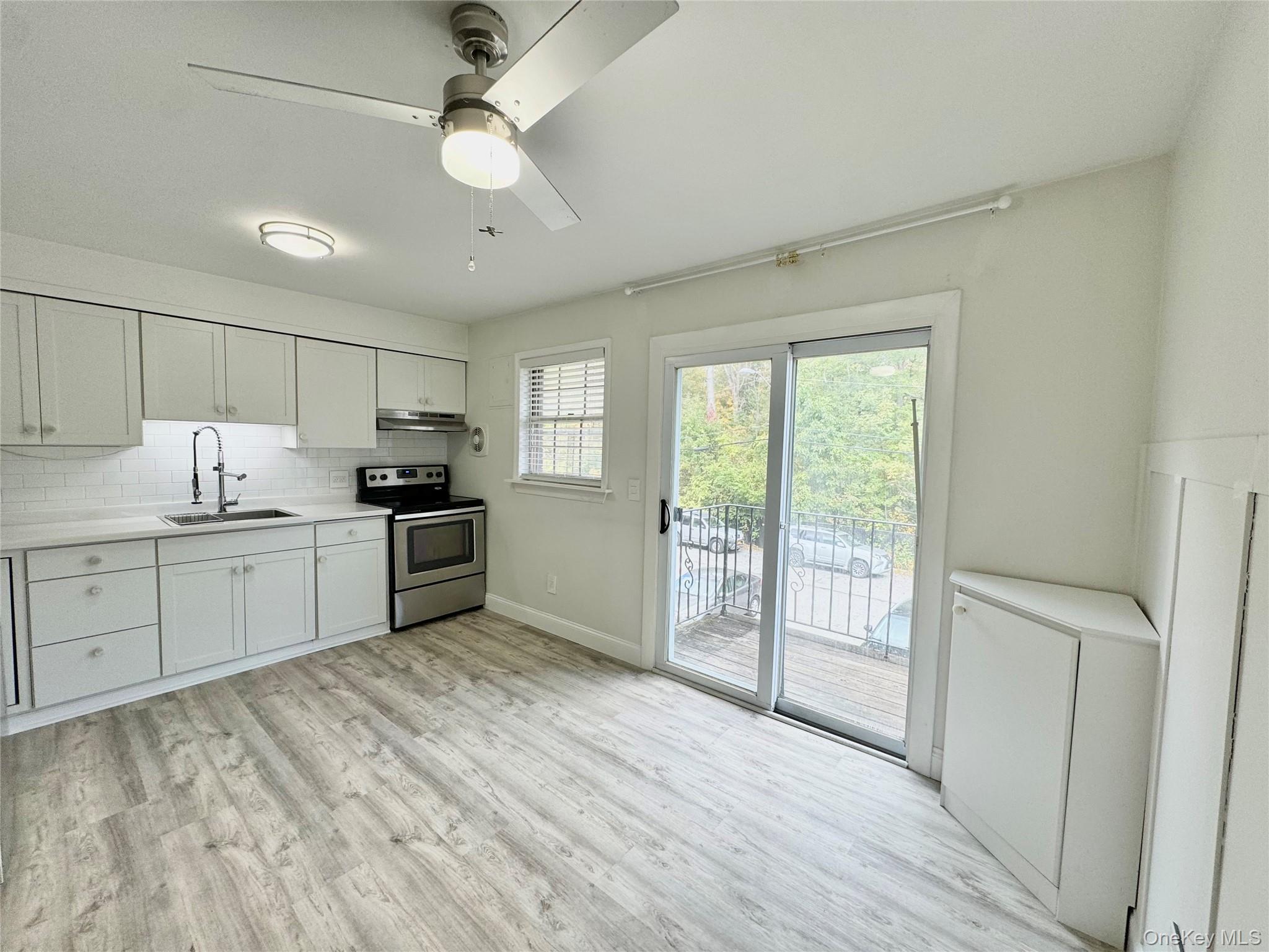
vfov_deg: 85.7
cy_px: 476
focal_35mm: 14
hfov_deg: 102.1
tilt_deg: -3.7
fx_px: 513
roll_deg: -1.0
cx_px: 634
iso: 64
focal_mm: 2.22
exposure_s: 1/120
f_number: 2.2
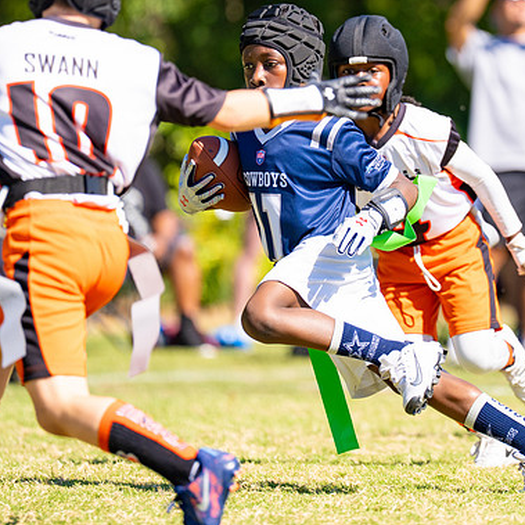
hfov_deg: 4.2
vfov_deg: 4.2
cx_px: 454
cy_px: 162
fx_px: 7121
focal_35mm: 415
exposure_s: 1/2500
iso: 160
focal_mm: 200
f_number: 2.8
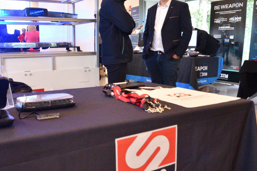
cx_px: 93
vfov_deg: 35.0
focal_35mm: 38
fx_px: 271
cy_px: 81
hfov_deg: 50.1
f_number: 5.6
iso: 6400
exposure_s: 1/160
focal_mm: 16
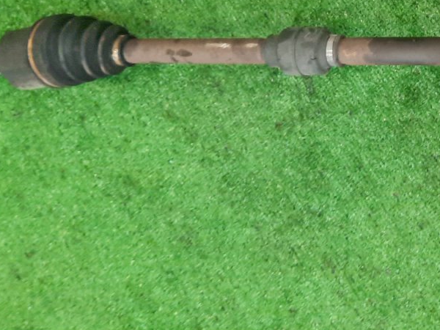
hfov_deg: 30.4
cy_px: 17
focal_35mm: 60
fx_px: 763
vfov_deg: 23.6
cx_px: 415
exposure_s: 1/50
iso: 350
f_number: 2
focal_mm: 4.6
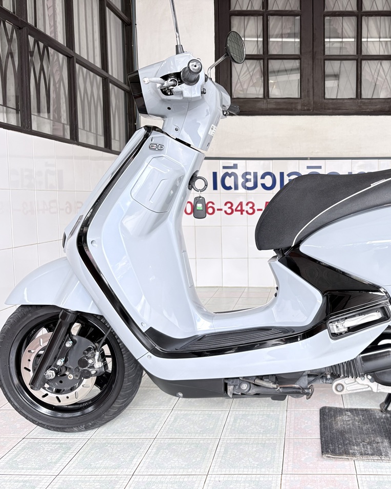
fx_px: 492
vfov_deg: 52.8
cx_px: 303
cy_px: 245
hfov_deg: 41.8
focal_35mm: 34
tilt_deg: -5.9
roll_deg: +0.5
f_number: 1.6
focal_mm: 5.96
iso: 100
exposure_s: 1/122
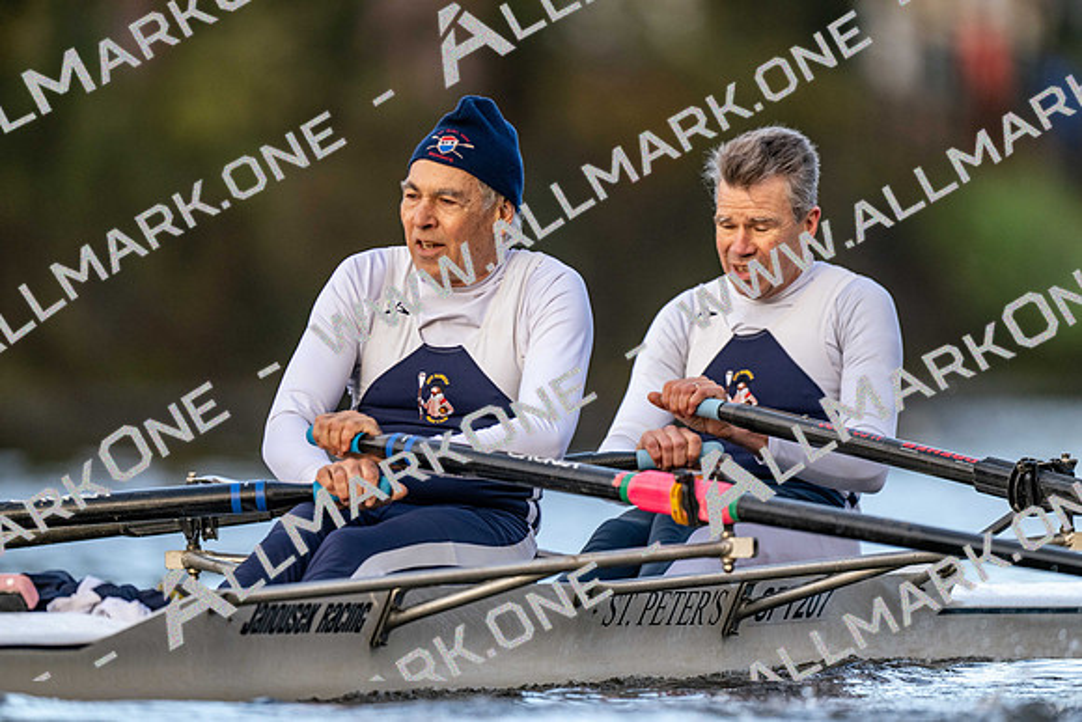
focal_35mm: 600
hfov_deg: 3.4
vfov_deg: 2.3
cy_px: 361
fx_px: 18037
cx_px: 541
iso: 1600
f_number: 4
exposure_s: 1/2500
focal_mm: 600
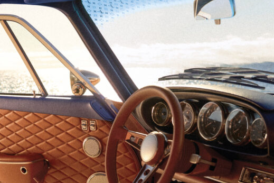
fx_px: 556
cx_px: 51
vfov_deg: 18.6
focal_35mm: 73
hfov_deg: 27.1
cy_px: 132
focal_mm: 37
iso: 640
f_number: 5.6
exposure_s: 1/800
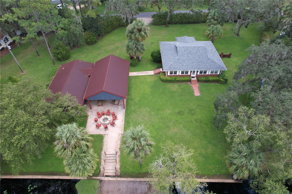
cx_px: 146
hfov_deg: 78.6
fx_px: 178
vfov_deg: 57.2
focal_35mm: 22
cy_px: 97
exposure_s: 1/320
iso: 100
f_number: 2.8
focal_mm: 8.38
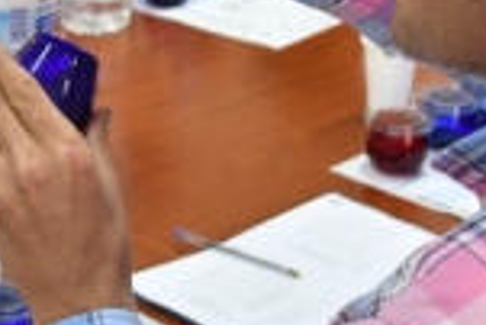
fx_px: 1567
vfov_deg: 11.8
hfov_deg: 17.5
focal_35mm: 116
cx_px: 138
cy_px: 47
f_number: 3.5
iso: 800
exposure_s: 1/80
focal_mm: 26
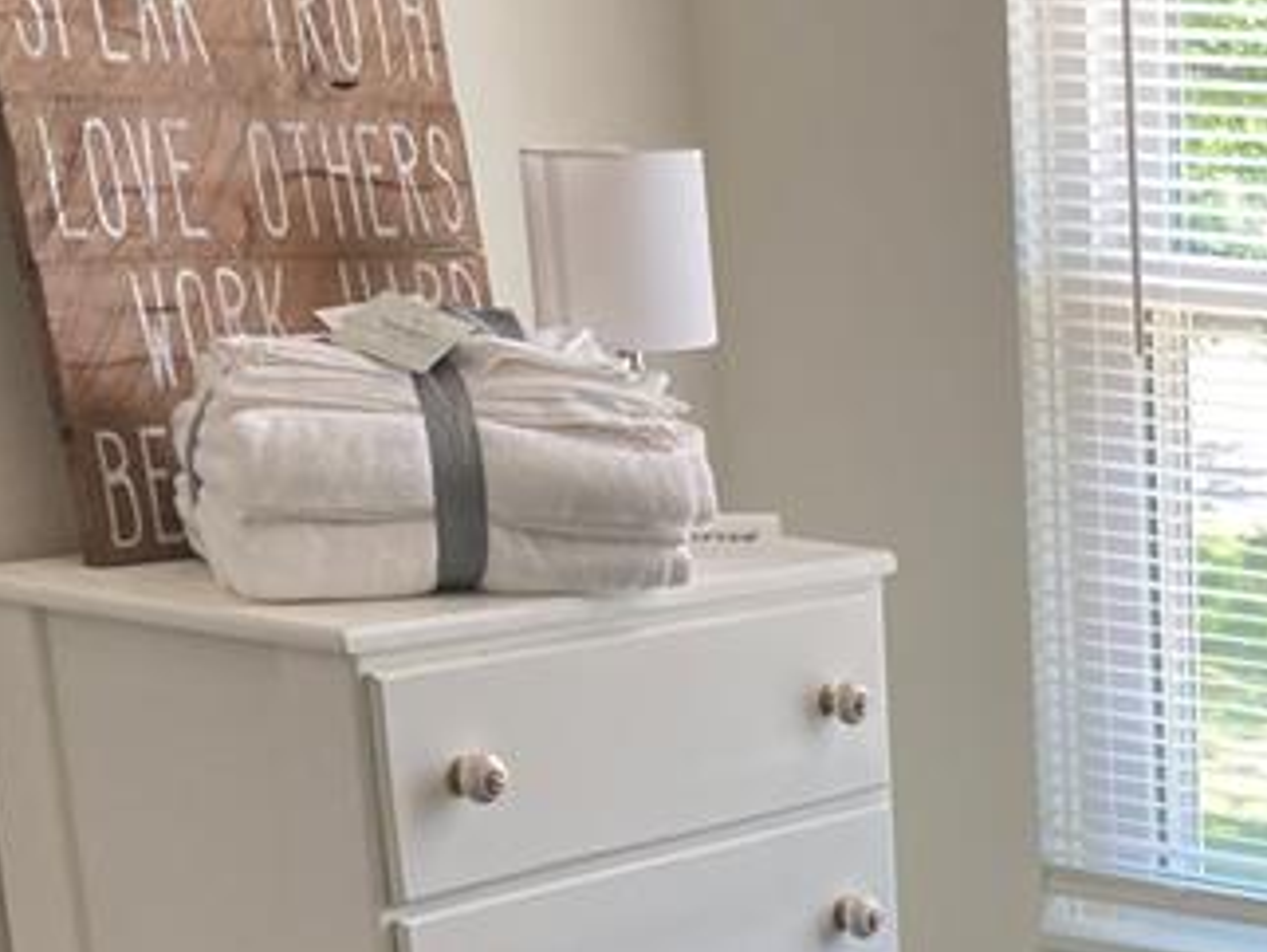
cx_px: 1747
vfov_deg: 15.5
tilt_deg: -19.3
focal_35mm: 89
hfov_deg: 19.8
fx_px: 3260
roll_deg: -1.2
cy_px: 1377
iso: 80
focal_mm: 3.99
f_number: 1.8
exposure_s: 1/63
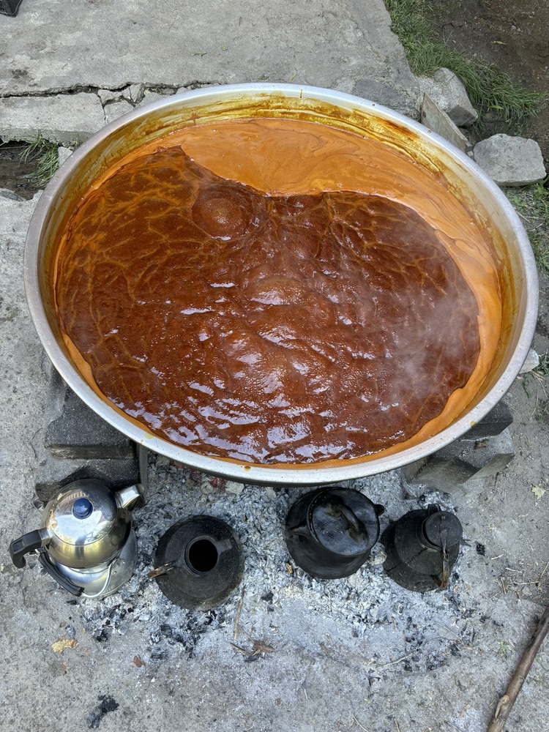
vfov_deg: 67.3
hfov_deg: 53.1
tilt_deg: -60.0
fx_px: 550
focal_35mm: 26
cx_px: 274
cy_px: 366
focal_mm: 5.96
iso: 80
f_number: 1.6
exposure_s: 1/121
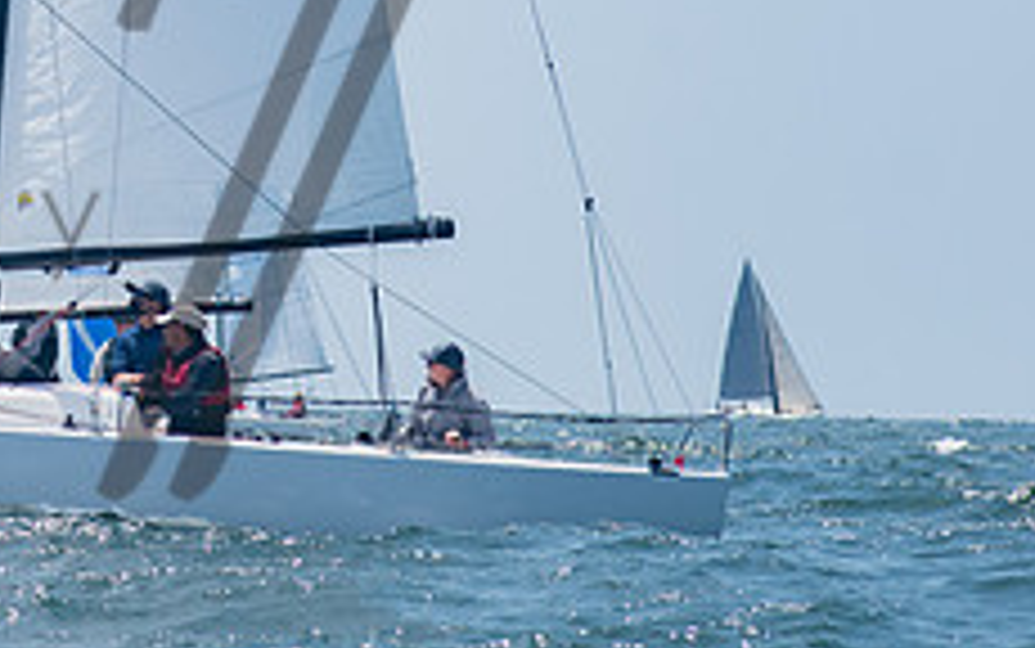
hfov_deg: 4.5
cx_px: -99
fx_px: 13264
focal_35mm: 470
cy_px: -124
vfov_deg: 2.8
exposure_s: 1/1250
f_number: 8
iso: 400
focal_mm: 122
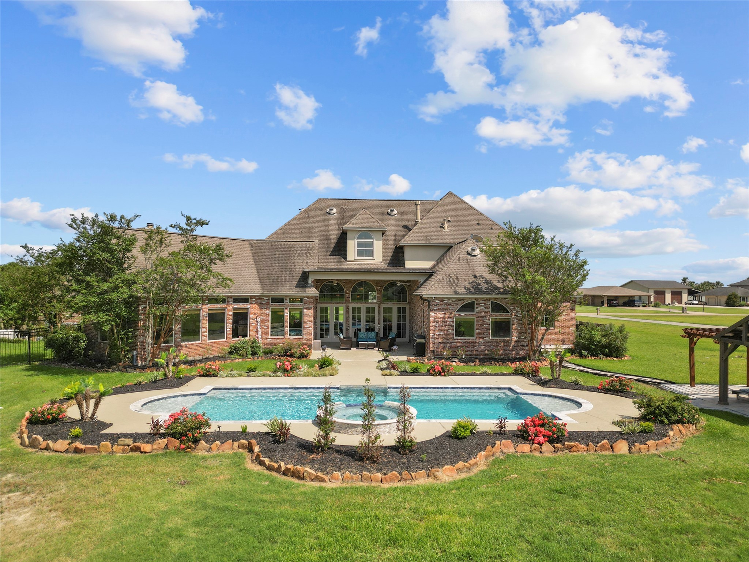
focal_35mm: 24
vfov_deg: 56.8
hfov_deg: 71.6
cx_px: 374
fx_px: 519
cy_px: 281
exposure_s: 1/200
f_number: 1.7
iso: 100
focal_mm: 6.72
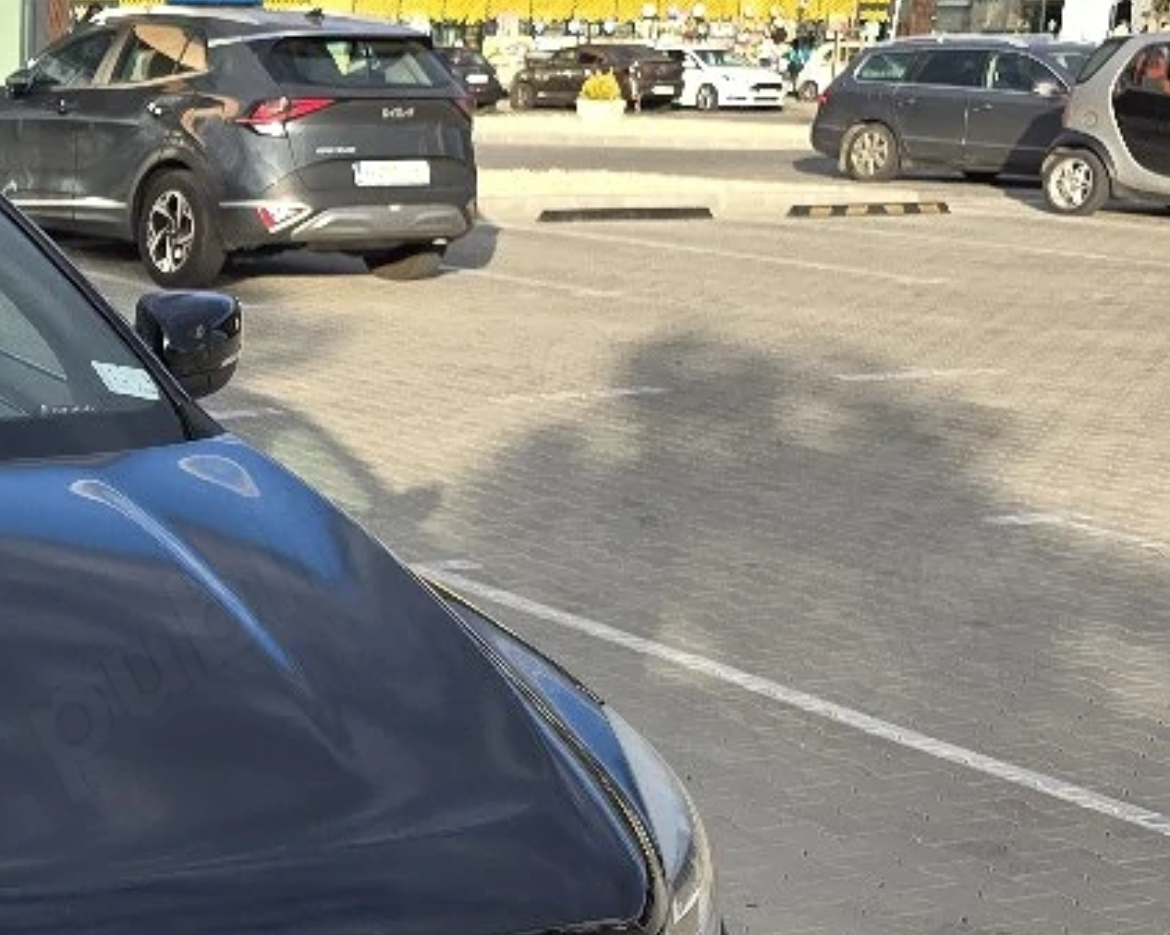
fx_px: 2457
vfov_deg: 21.4
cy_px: 656
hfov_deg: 24.4
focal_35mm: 71
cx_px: -213
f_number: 1.7
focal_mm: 6.3
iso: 80
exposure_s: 1/2000
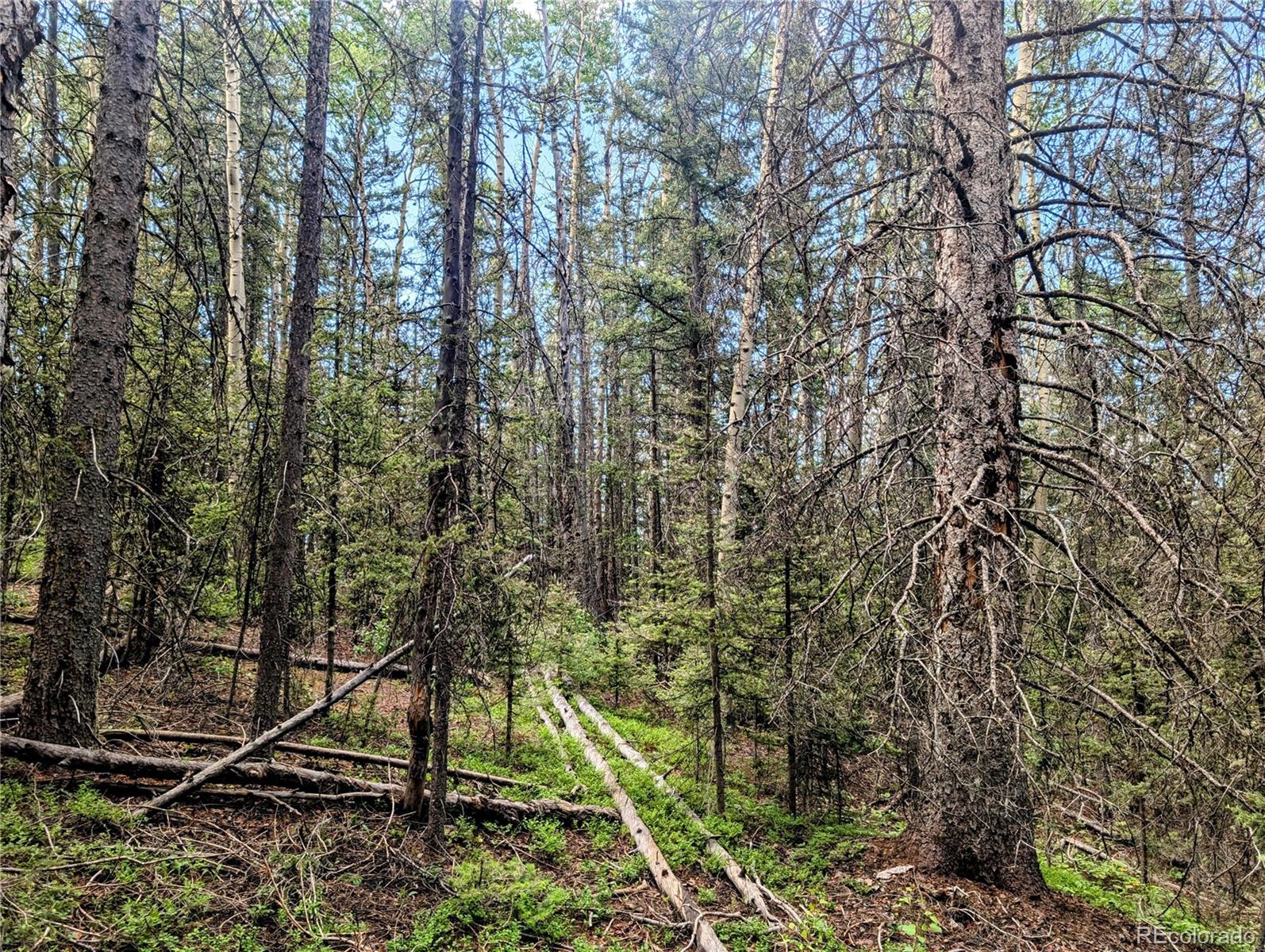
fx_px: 878
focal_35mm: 24
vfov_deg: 56.9
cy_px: 476
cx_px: 632
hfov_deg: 71.5
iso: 20
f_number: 1.68
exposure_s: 1/180
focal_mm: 6.9
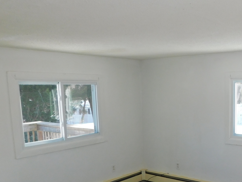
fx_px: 287
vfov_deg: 34.5
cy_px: 134
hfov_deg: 43.4
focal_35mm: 41
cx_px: 197
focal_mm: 4
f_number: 3
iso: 125
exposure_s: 1/160
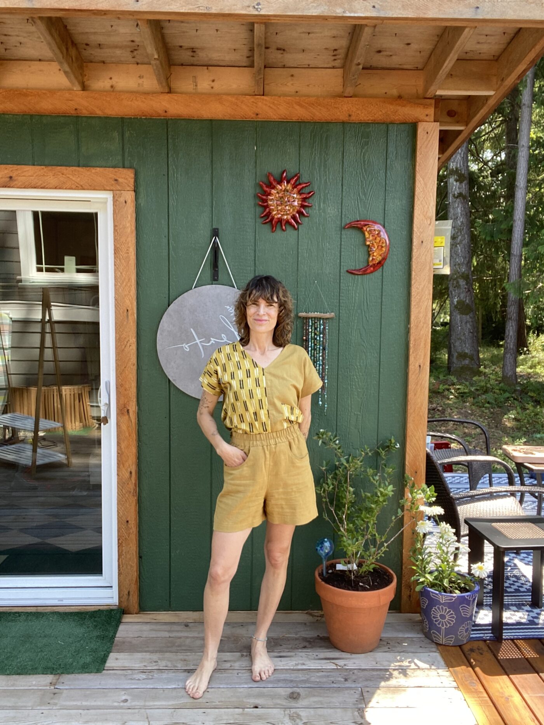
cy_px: 362
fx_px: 629
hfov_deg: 46.8
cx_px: 272
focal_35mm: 30
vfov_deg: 60.0
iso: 64
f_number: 2.2
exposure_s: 1/122
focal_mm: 2.71
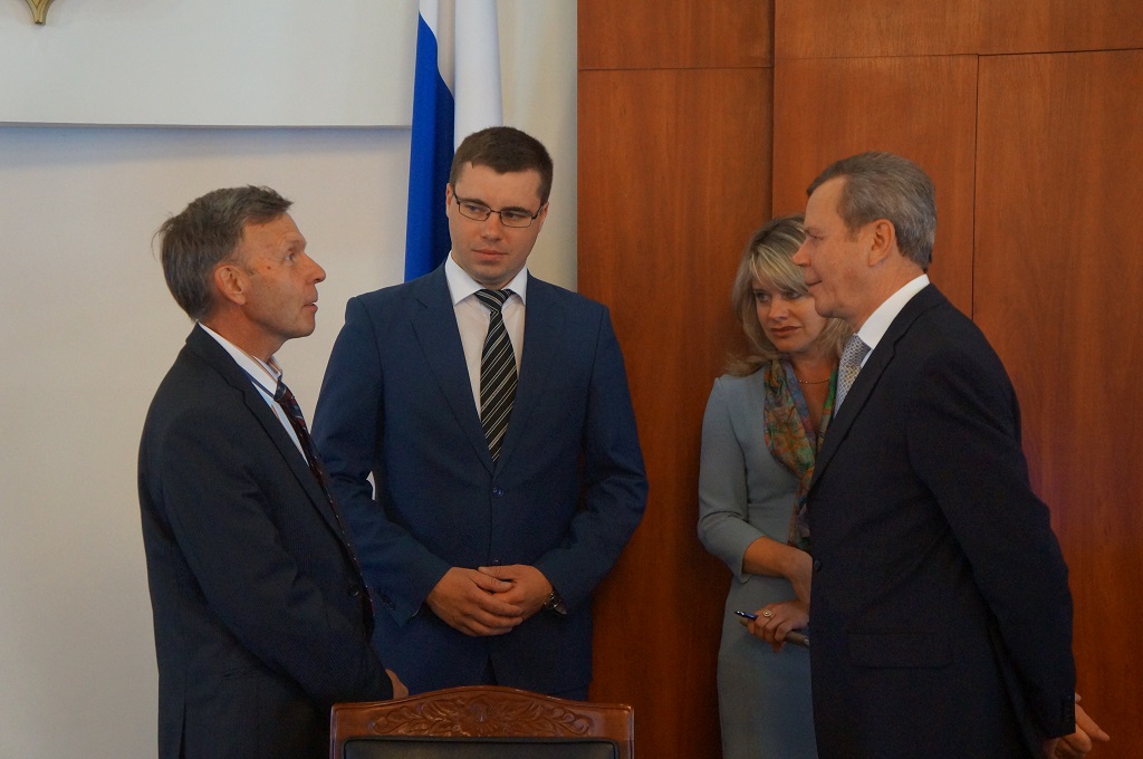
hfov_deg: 31.9
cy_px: 380
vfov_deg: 21.5
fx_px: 1998
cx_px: 572
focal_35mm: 63
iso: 3200
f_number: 4.5
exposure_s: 1/160
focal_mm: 42
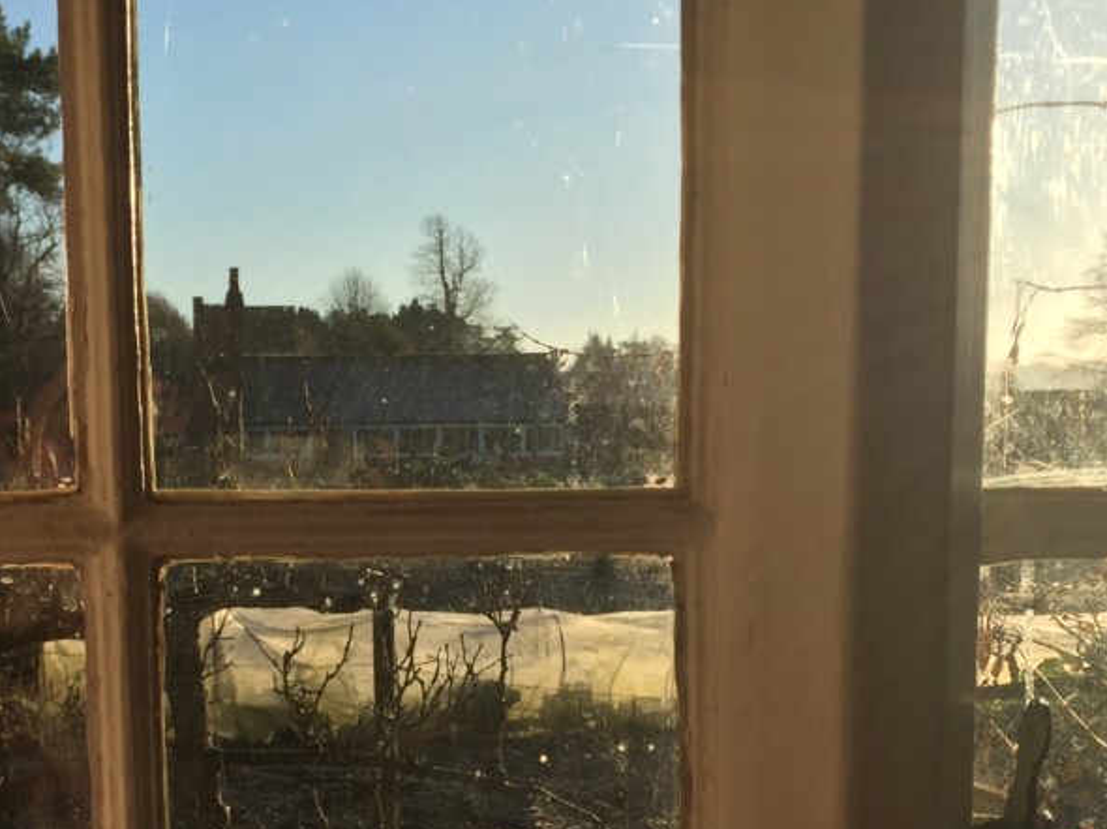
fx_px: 1886
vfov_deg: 24.3
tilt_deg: -9.0
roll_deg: +1.0
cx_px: 358
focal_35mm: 59
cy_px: 705
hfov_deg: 32.4
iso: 32
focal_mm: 4.15
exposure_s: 1/1647
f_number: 2.2
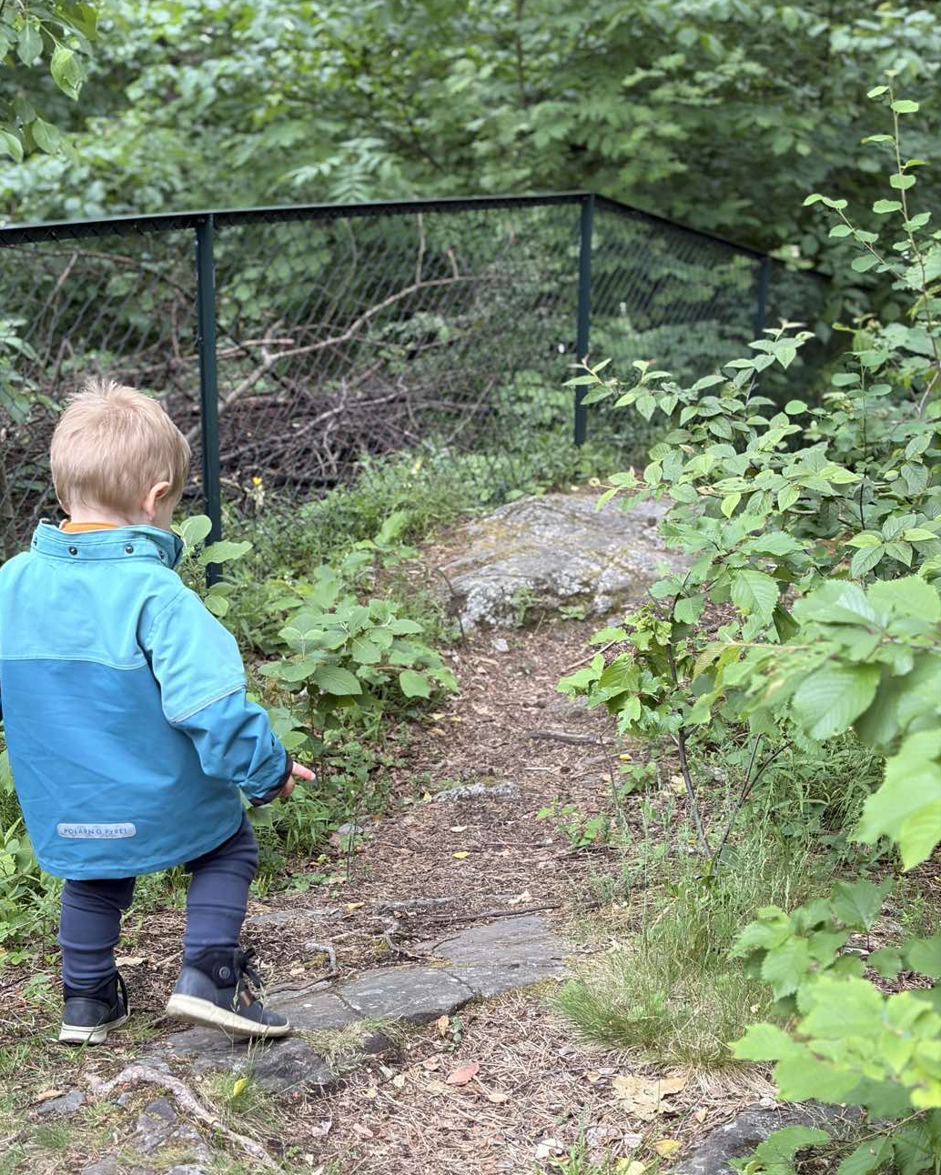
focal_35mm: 55
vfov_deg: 34.1
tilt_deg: -17.7
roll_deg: -1.0
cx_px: 464
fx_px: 1914
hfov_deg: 27.6
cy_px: 575
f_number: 1.6
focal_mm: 5.96
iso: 80
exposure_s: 1/60
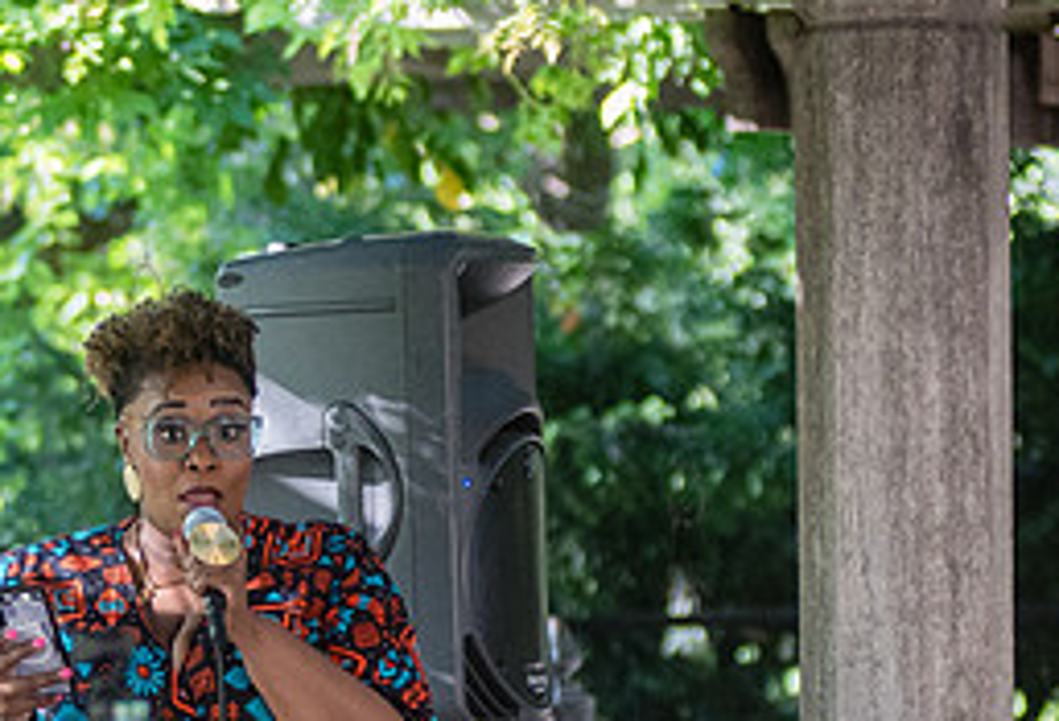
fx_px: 7610
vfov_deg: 5.4
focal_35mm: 257
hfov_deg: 7.9
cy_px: 634
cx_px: 22
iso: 1600
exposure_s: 1/320
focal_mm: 80
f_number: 2.8
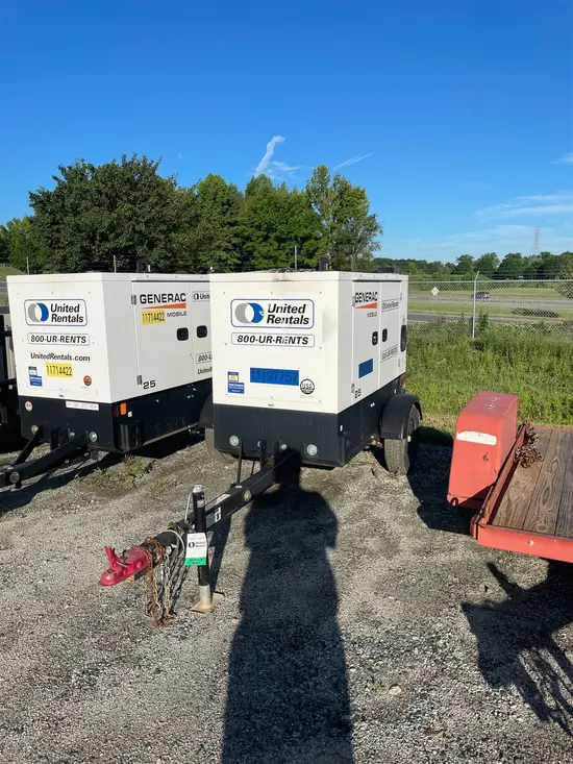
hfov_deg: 53.1
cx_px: 286
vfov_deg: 67.3
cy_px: 382
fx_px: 574
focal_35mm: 26
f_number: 1.6
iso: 32
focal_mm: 4.2
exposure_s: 1/5051
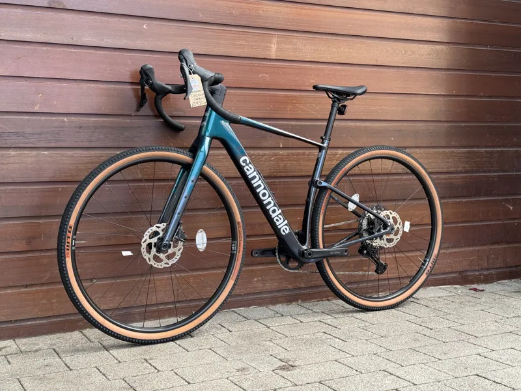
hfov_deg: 39.7
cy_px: 196
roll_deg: +0.6
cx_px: 260
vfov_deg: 30.3
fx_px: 722
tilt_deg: -3.5
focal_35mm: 48
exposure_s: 1/202
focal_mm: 6.76
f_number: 1.78
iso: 64
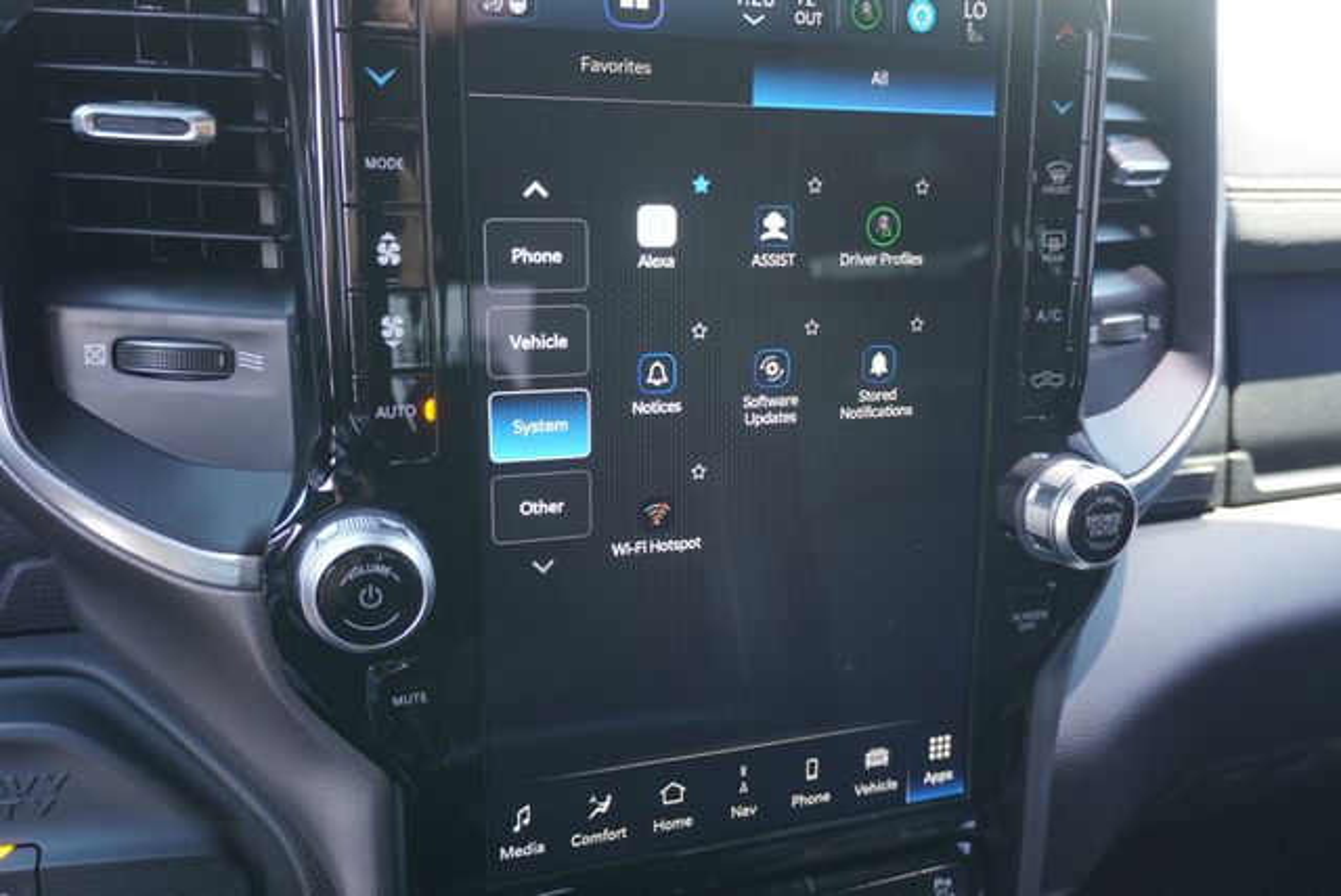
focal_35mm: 30
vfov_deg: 43.7
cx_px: 670
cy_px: 448
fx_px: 1118
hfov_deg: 61.9
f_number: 4
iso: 400
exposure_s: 1/60
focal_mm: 20
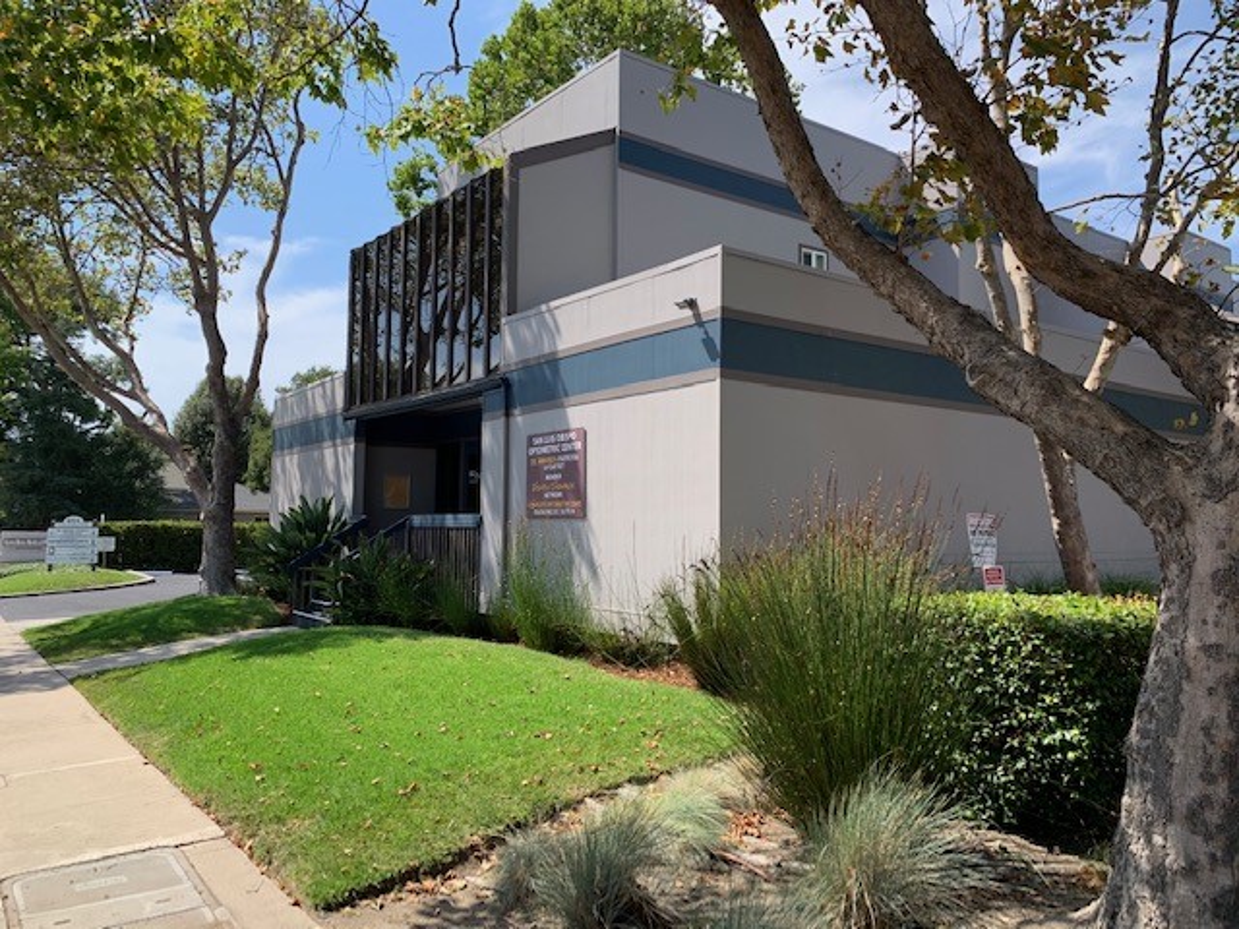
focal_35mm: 26
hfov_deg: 67.3
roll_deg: -1.4
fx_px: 931
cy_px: 464
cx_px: 620
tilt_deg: +5.5
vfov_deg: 53.1
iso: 25
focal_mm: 4.25
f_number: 1.8
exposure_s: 1/1163
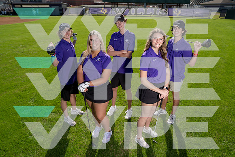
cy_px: 78
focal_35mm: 25
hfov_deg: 71.5
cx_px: 118
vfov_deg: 51.3
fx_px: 163
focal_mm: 25
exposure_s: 1/640
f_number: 4.5
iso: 100
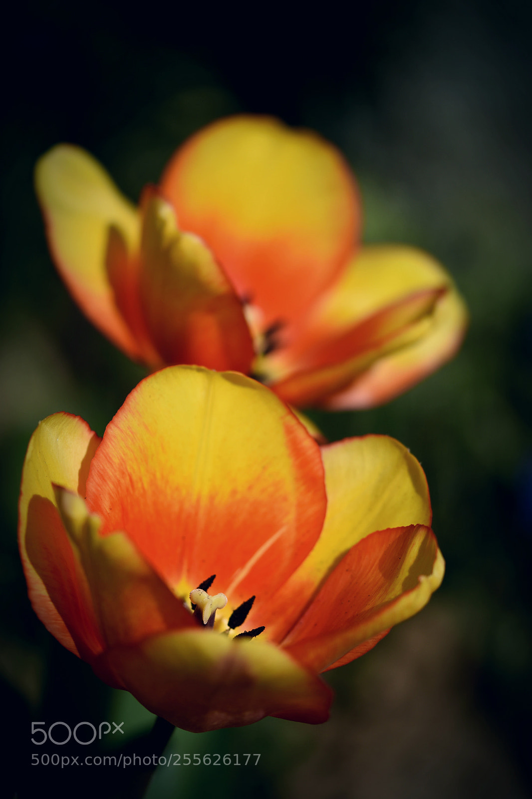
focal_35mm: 158
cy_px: 400
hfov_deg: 8.7
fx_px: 3492
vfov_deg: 13.0
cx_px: 266
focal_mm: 105
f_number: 3.3
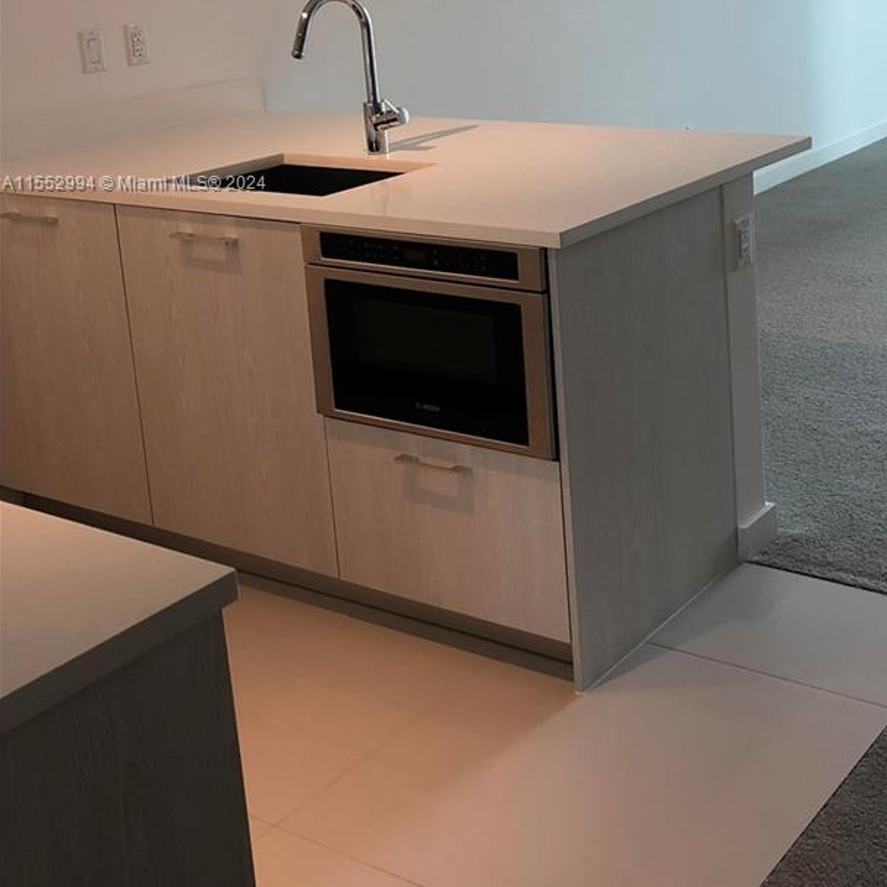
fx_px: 1421
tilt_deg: -11.0
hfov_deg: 34.0
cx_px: 657
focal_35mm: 49
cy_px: 184
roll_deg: +2.8
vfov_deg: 33.7
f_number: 1.8
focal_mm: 4
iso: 25
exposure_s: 1/40
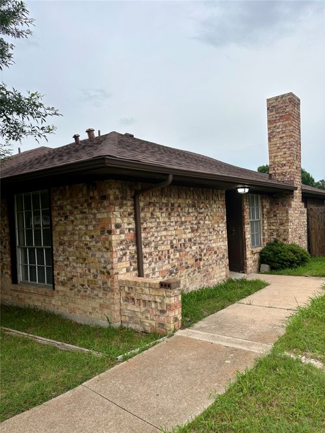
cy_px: 216
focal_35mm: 26
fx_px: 326
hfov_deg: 53.0
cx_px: 162
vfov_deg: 67.3
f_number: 1.6
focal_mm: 5.96
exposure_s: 1/907
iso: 50
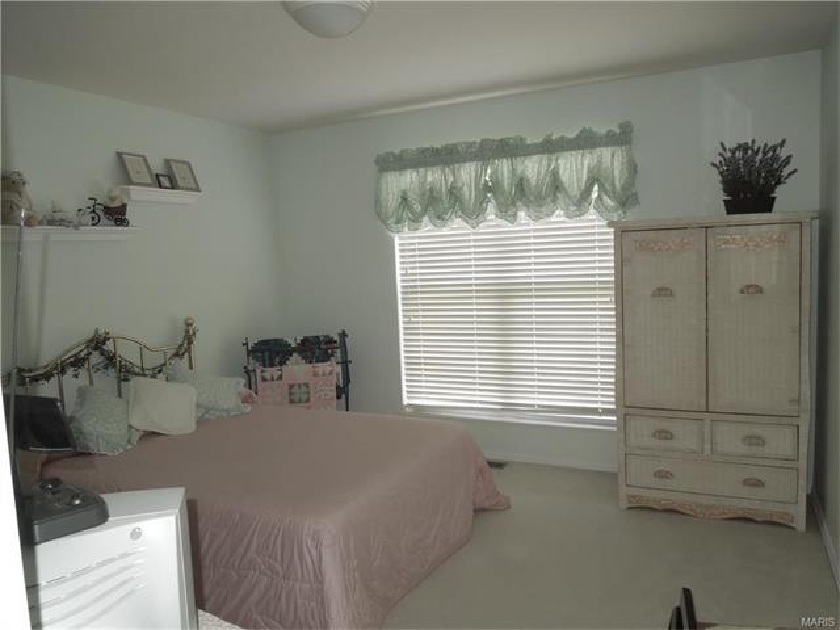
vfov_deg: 54.9
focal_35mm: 25
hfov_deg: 69.4
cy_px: 315
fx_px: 607
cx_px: 420
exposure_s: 1/40
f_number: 3.3
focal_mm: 4.5
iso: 360
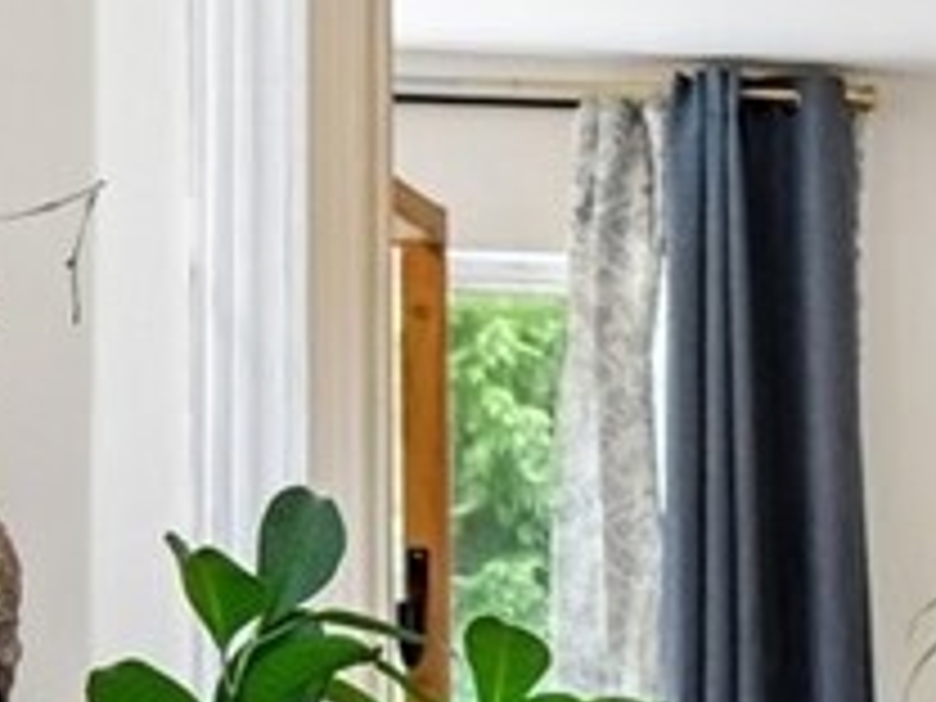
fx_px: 4029
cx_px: 3071
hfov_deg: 9.4
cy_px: 691
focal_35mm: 149
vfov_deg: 9.9
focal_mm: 19
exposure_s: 1/20
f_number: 8
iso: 400
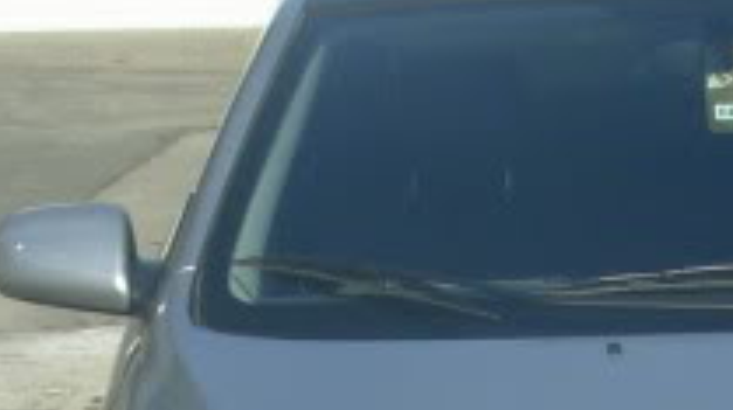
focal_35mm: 203
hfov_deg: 10.6
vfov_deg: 5.8
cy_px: 774
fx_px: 3941
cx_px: 656
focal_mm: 6.3
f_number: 4.9
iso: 50
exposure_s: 1/483
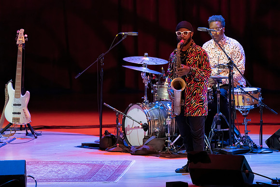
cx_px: 140
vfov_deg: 3.5
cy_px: 94
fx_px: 3065
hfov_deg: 5.2
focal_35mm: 394
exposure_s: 1/250
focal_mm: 394
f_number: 5.6
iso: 6400
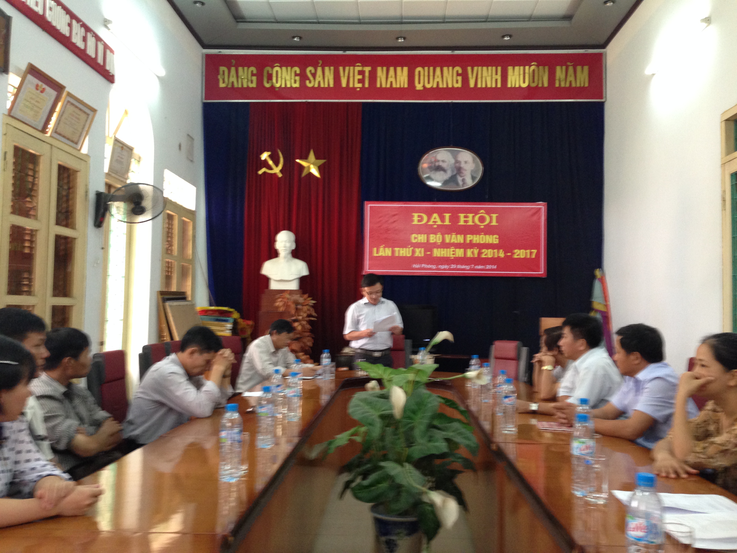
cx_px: 368
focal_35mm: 33
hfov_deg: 55.4
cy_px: 276
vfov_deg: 42.9
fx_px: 703
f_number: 2.4
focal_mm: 4.12
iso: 200
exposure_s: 1/20
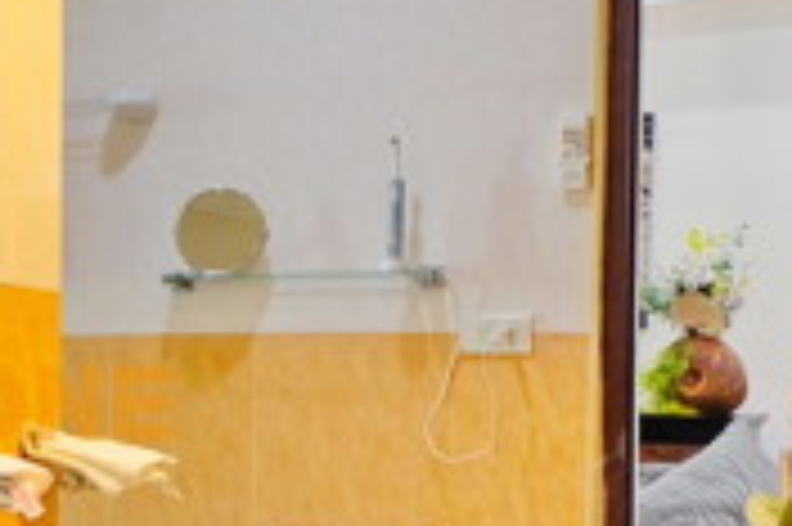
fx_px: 1802
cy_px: 436
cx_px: -360
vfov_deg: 16.5
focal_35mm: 82
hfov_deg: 21.3
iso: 640
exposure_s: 1/30
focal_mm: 16
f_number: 3.5
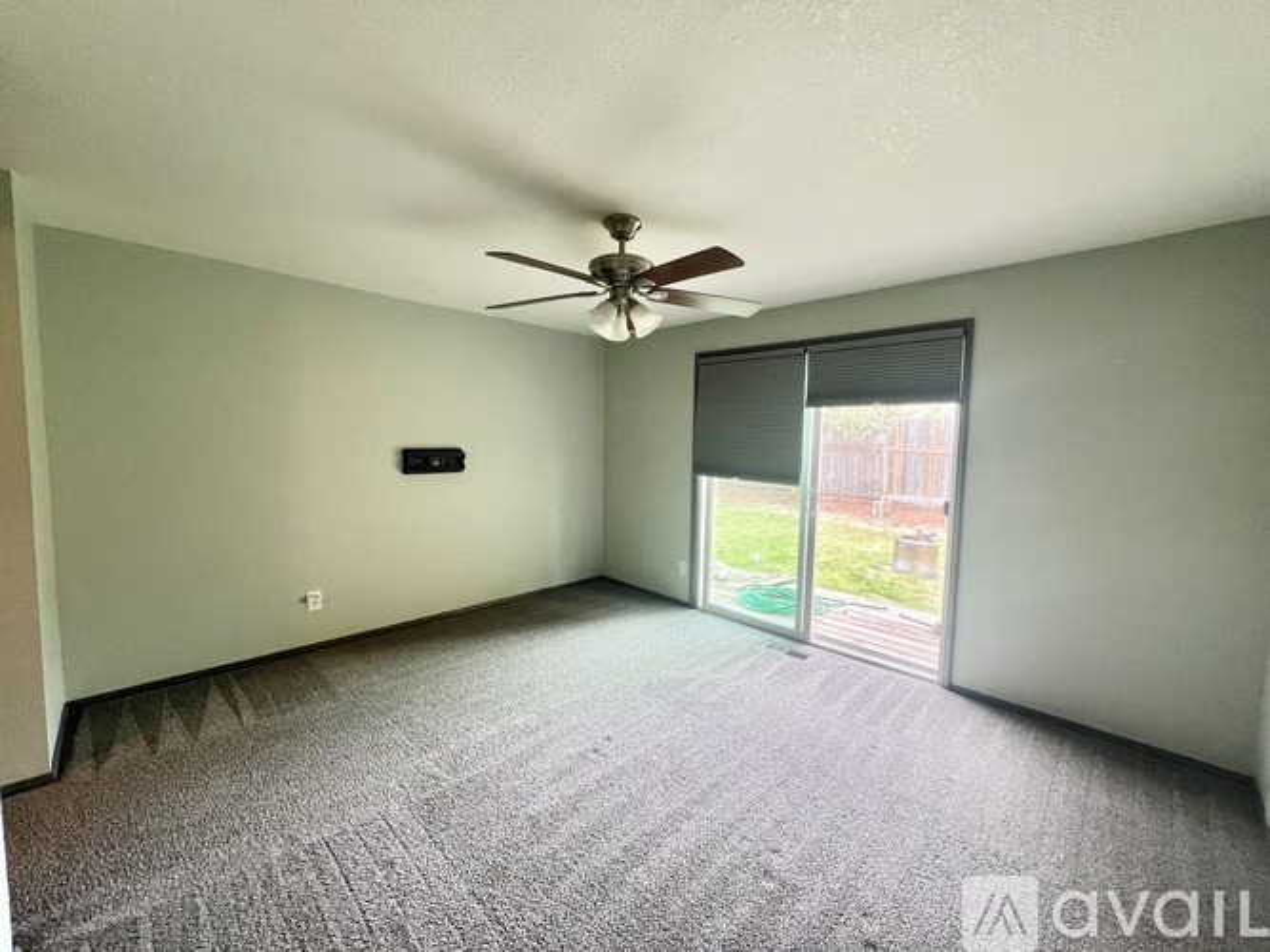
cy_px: 476
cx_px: 635
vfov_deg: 89.9
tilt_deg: -5.2
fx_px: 477
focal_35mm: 13
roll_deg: -2.0
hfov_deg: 106.2
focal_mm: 1.57
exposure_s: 1/99
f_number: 1.8
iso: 100
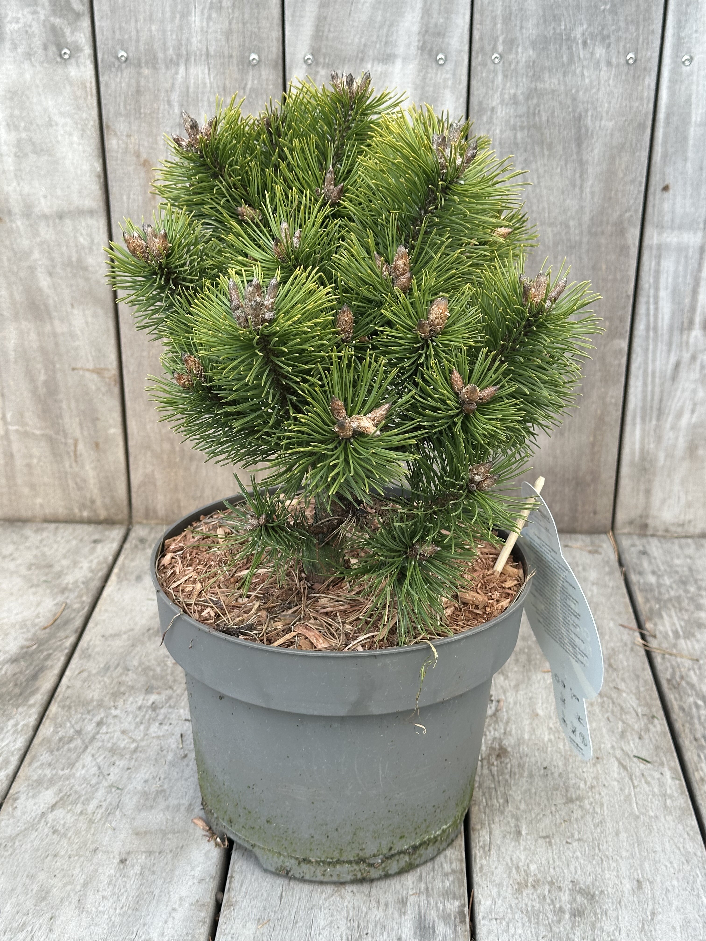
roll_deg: -1.0
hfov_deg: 30.3
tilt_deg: -22.4
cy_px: 470
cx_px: 353
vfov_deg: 39.7
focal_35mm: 48
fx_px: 1305
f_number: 1.78
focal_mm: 6.86
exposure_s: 1/379
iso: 64
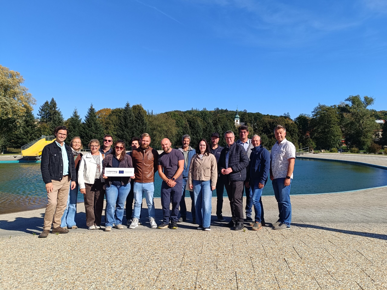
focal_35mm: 24
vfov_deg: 56.8
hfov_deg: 71.6
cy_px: 145
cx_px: 194
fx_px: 268
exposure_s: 1/1290
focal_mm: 5.59
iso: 59
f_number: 1.88
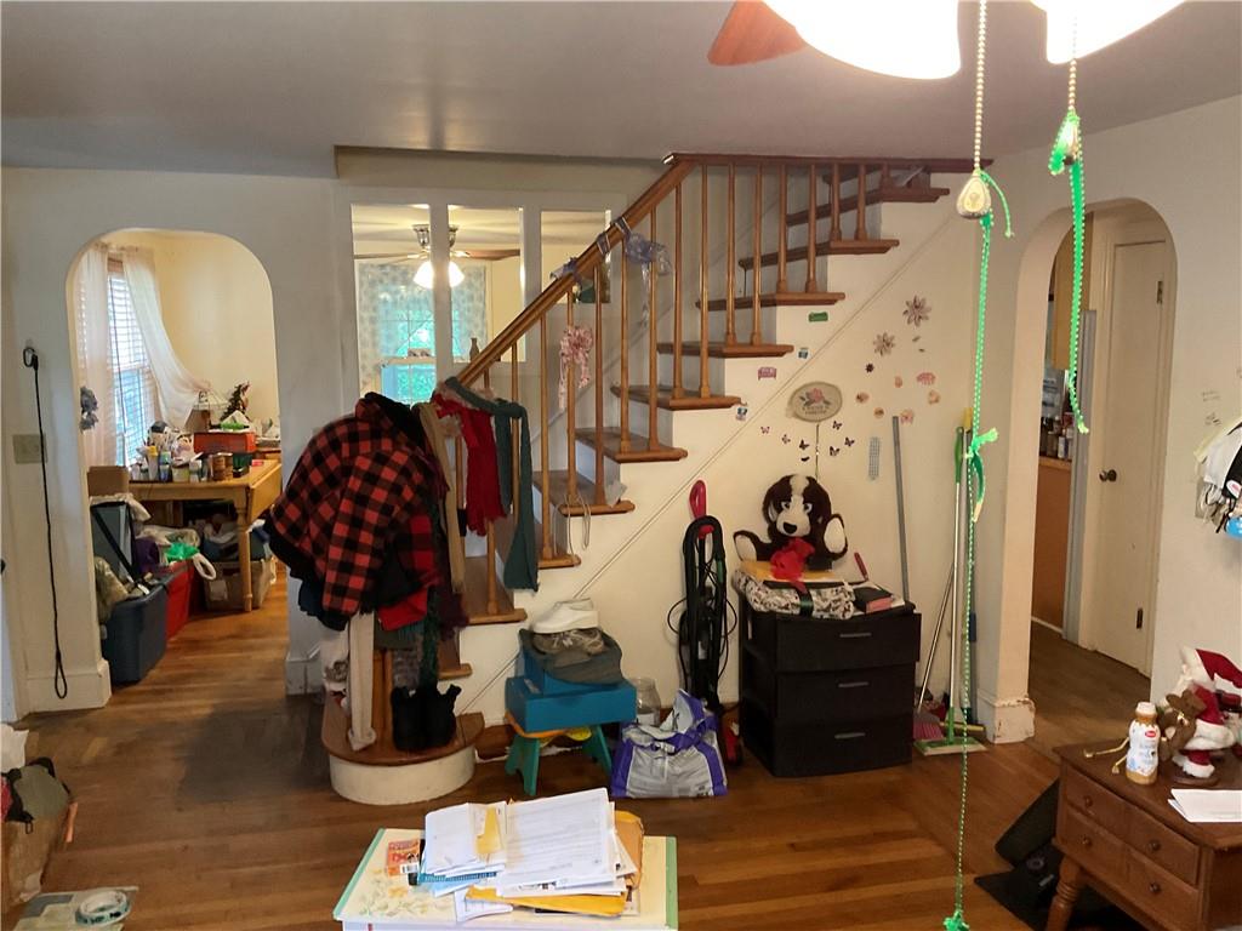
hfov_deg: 61.7
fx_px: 1041
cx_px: 621
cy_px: 466
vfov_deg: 48.2
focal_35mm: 29
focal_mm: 3
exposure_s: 1/40
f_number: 1.8
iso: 250
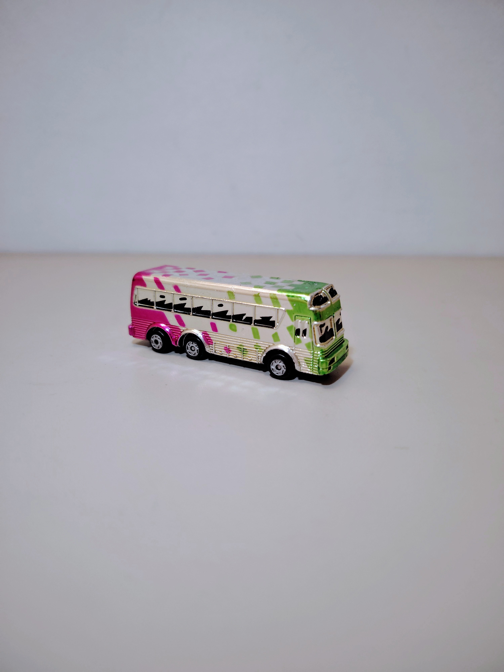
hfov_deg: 56.8
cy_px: 336
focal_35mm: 24
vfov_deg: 71.6
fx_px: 466
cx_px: 252
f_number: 1.75
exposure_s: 1/50
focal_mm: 5.25
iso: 1250
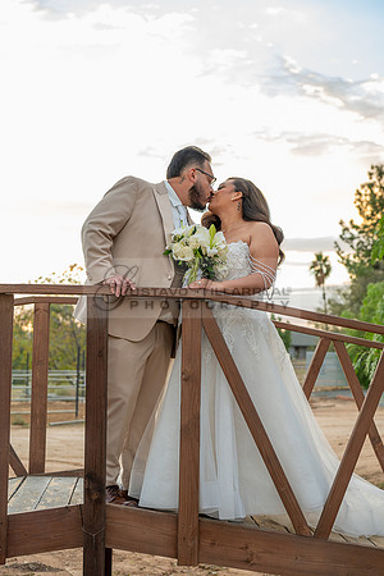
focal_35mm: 57
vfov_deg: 35.1
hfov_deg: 23.8
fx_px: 912
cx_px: 192
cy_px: 288
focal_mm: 57
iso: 500
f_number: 4
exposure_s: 1/200
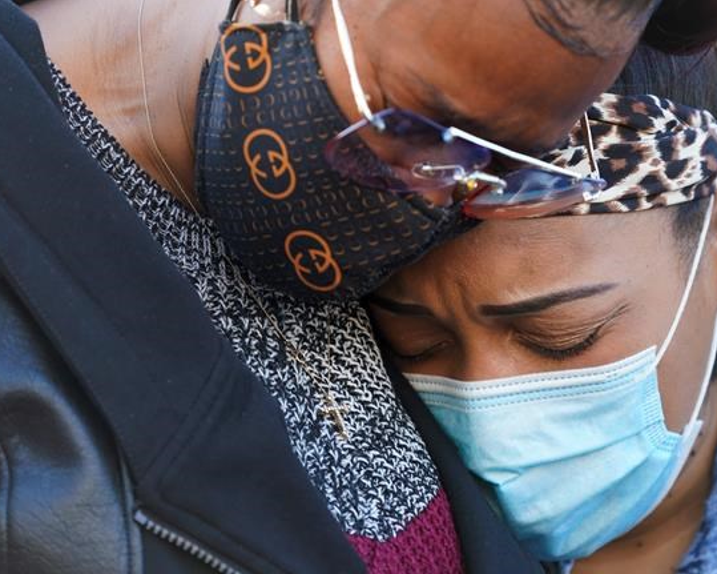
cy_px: 287
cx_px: 419
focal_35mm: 300
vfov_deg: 5.2
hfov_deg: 6.4
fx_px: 6365
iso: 1000
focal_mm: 265
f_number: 6.3
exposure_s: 1/200
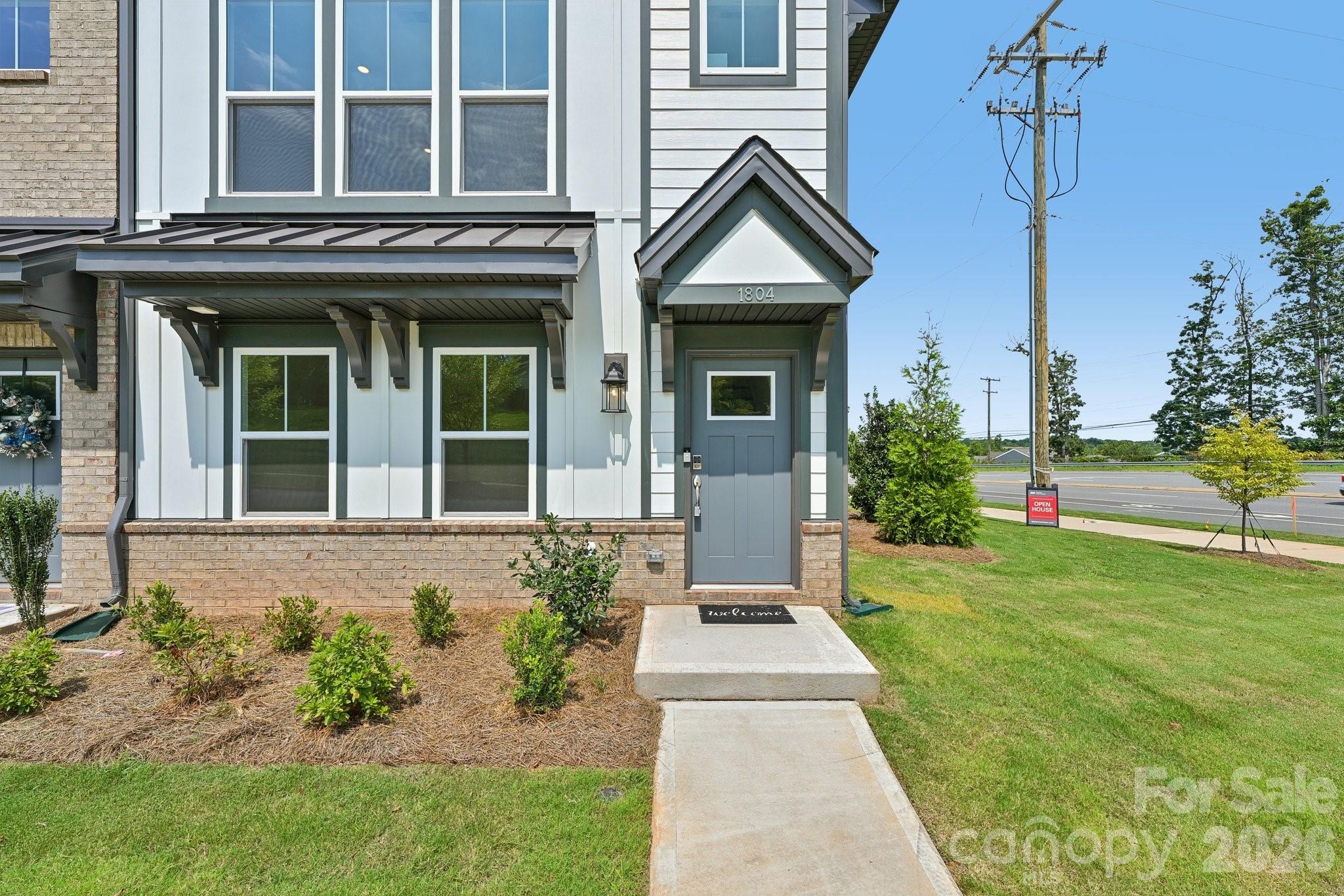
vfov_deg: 81.2
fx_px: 523
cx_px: 672
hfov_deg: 104.3
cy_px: 448
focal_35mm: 14
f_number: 8
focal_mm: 14
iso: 100
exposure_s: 1/320
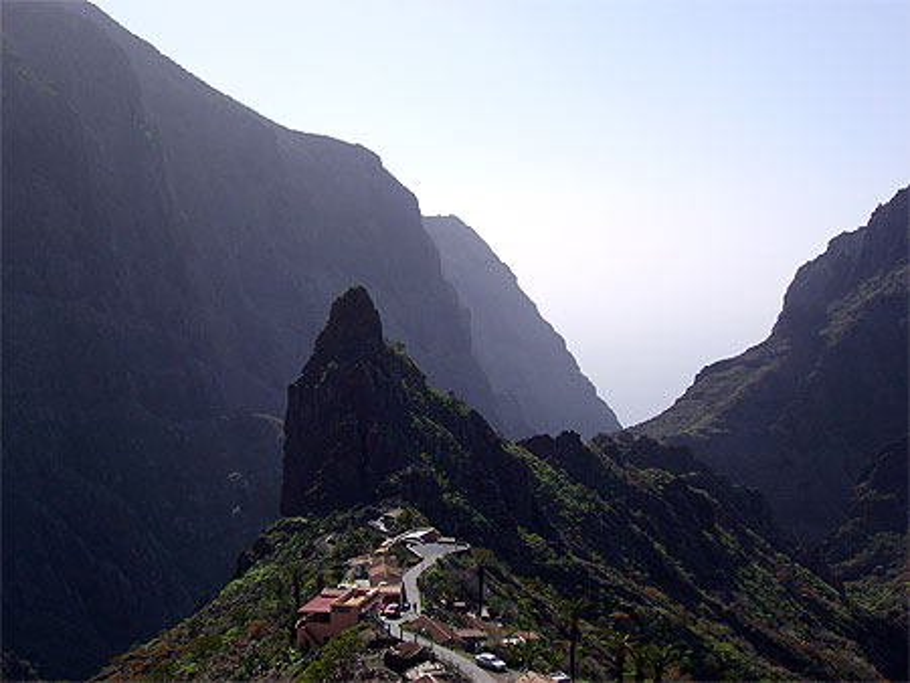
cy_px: 342
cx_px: 455
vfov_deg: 28.1
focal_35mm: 52
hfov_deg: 36.8
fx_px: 1368
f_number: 8.4
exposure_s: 1/180
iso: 50
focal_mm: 8.7
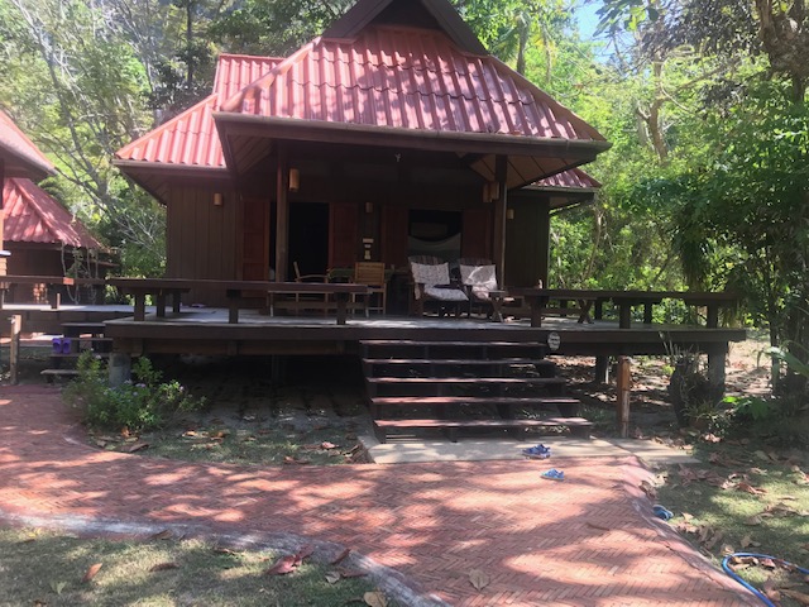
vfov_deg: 49.7
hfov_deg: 63.4
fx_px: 654
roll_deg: +0.1
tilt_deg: -1.8
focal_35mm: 28
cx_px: 404
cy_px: 304
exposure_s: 1/266
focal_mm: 3.99
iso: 20
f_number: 1.8
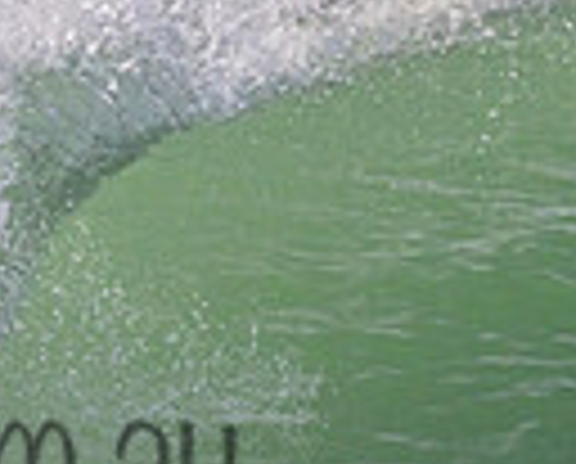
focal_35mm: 3394
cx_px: -238
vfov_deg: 0.5
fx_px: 57991
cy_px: 403
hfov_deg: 0.6
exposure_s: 1/2000
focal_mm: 800
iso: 1000
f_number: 11
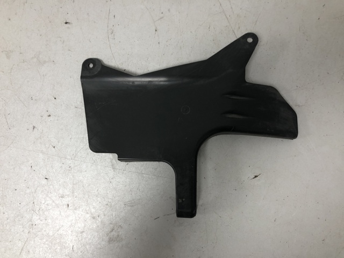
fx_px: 278
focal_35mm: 28
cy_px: 129
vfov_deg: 49.7
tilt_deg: -87.2
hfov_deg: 63.4
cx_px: 172
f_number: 1.8
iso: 32
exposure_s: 1/25
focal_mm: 4
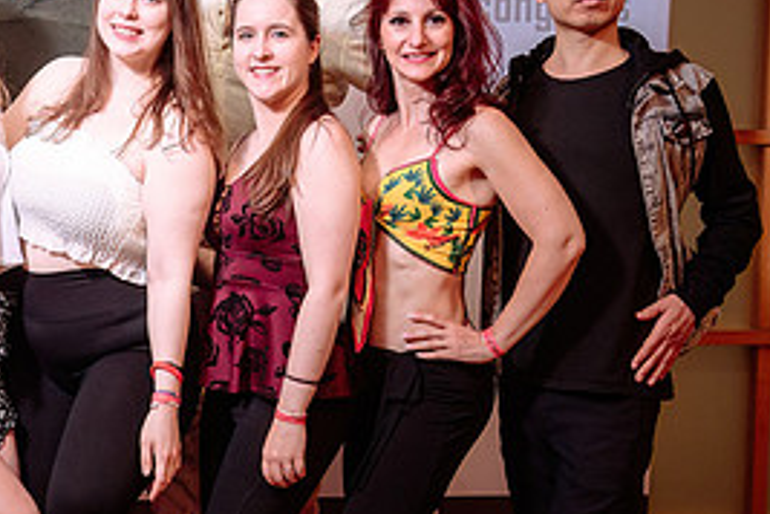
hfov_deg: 25.1
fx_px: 1690
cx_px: 110
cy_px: 293
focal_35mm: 79
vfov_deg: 17.3
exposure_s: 1/100
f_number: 5
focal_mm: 35
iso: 500
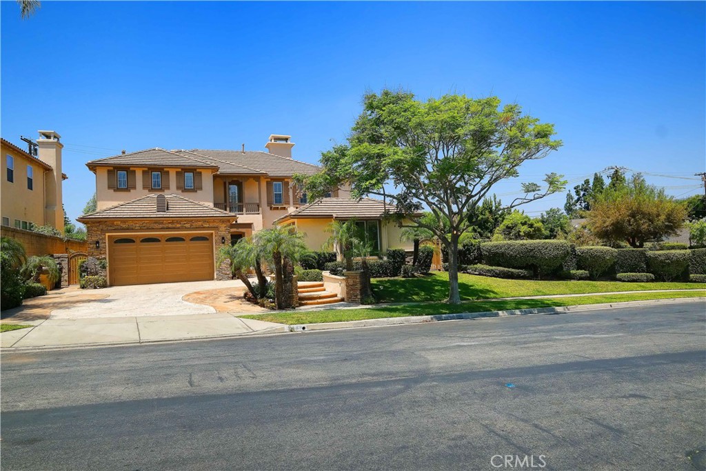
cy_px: 236
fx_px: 451
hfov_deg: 76.1
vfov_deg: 55.1
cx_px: 353
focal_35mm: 23
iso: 400
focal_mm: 15.1
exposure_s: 1/1700
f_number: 8
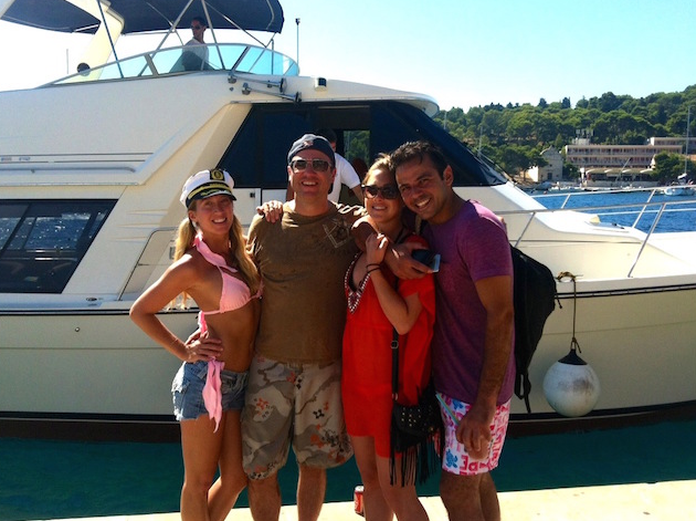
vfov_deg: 35.9
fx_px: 803
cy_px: 239
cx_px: 346
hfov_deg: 46.8
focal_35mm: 40
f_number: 2.8
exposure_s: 1/1080
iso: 80
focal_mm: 3.85
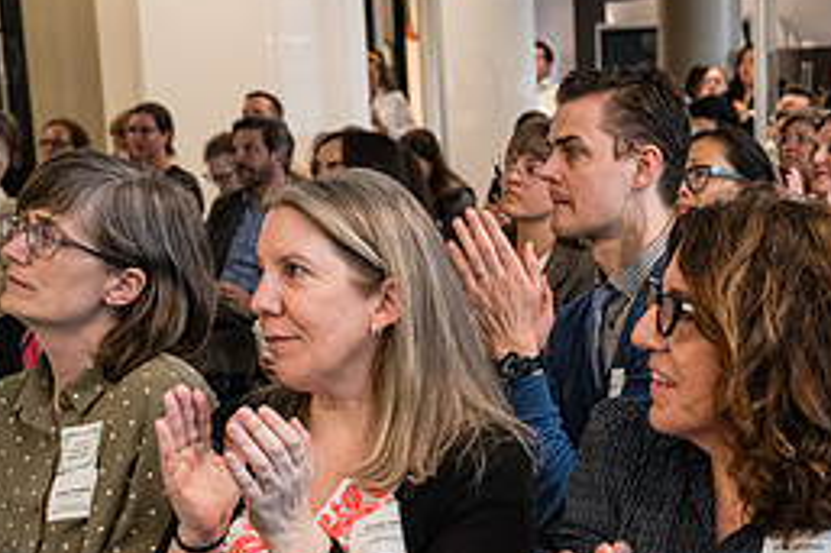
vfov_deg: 16.9
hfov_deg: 25.4
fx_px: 1822
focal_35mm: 79
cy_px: 553
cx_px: 627
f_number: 4
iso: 5000
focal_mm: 35
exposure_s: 1/250
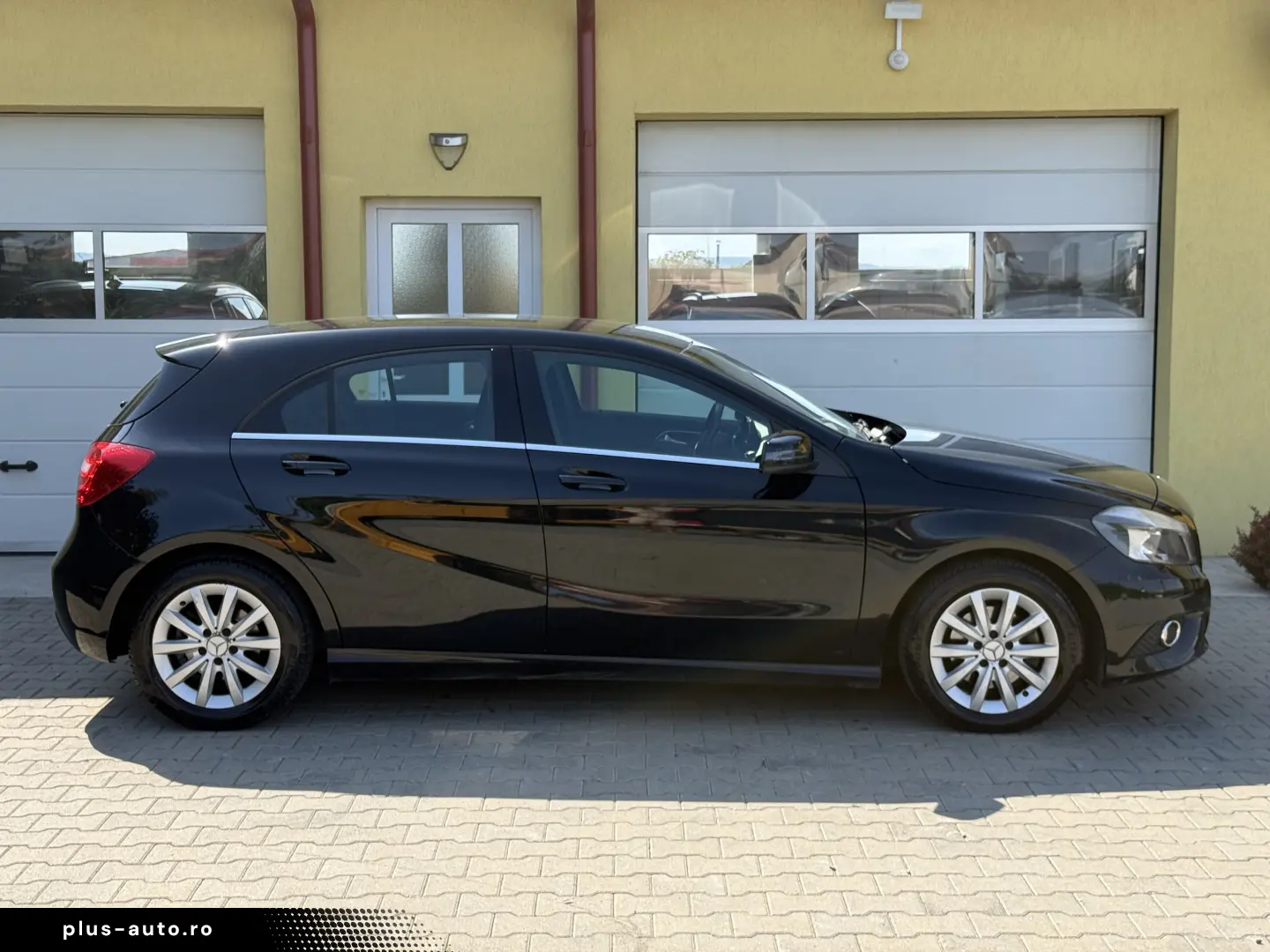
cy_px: 476
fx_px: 1761
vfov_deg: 30.3
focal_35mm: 48
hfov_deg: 39.7
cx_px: 635
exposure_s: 1/1838
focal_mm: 6.76
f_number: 1.78
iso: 64
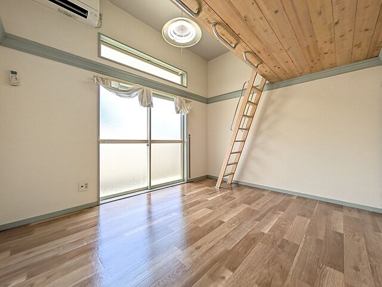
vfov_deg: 85.7
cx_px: 191
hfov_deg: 102.1
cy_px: 144
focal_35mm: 14
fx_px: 154
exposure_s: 1/380
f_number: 2.2
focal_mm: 1.83
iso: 157
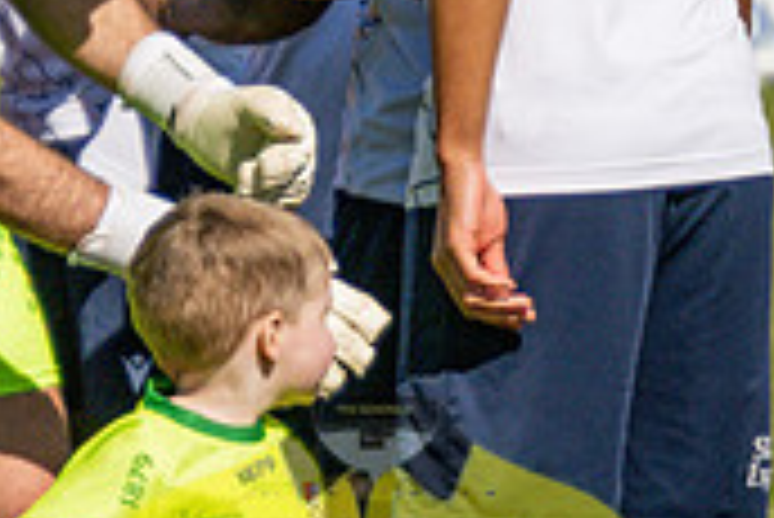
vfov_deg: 3.3
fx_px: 8951
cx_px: -516
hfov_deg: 4.9
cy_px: 274
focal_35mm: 416
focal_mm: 98
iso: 400
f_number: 4
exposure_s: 1/10000
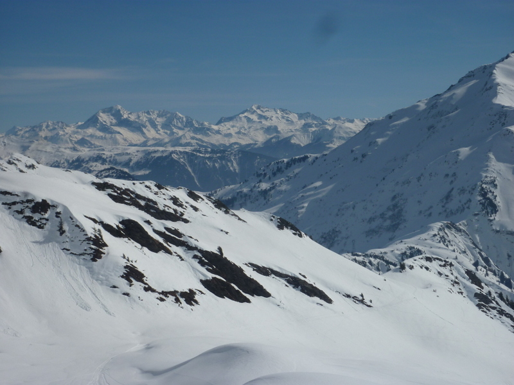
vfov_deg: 21.9
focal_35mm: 67
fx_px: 995
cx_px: 257
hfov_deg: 29.0
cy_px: 192
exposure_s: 1/1600
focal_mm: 11
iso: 80
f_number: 6.3
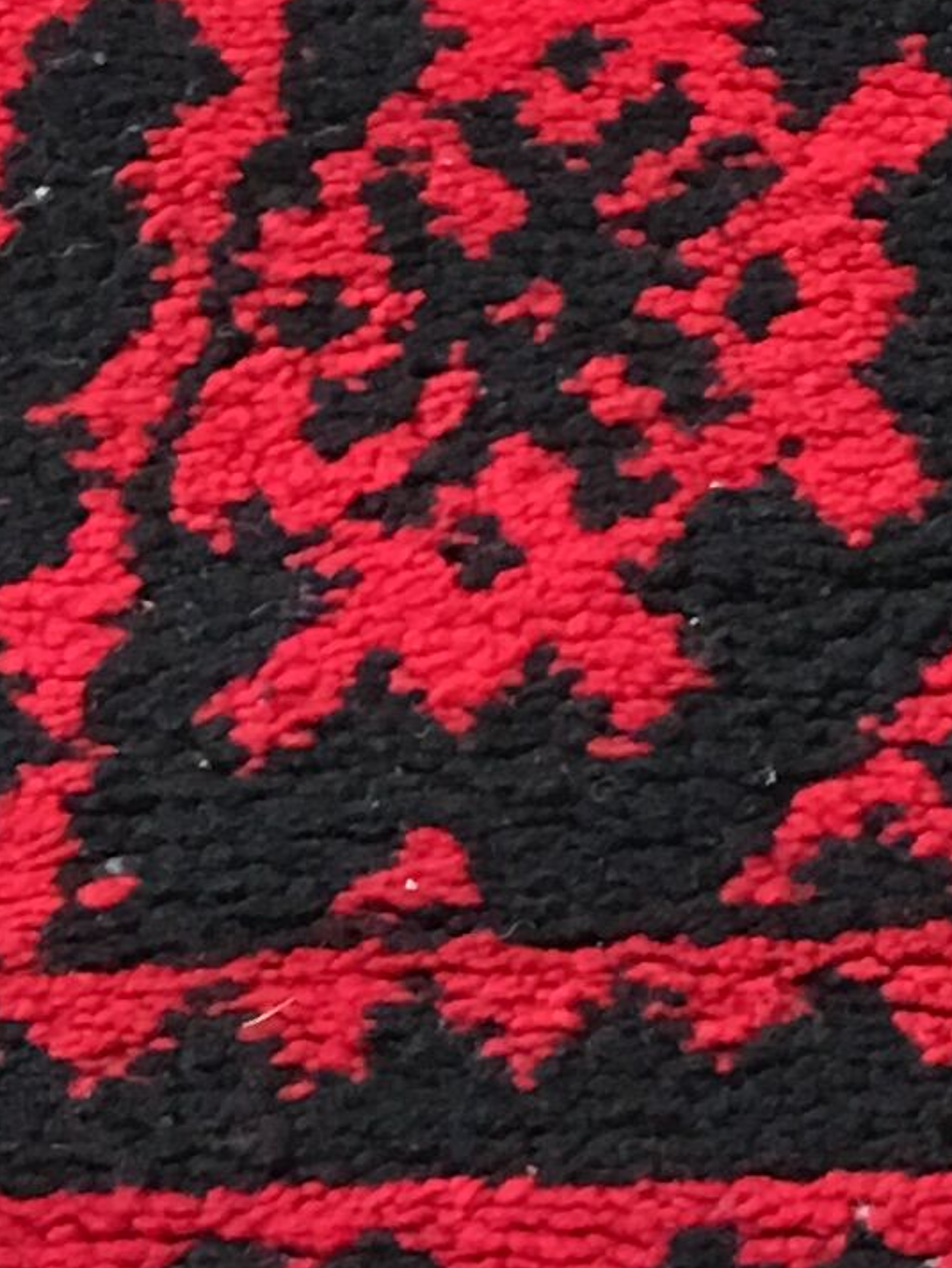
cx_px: 1772
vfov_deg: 11.9
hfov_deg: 8.7
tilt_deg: -49.9
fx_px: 6012
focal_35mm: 164
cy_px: 4
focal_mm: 4.15
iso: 125
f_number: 2.2
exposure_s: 1/8
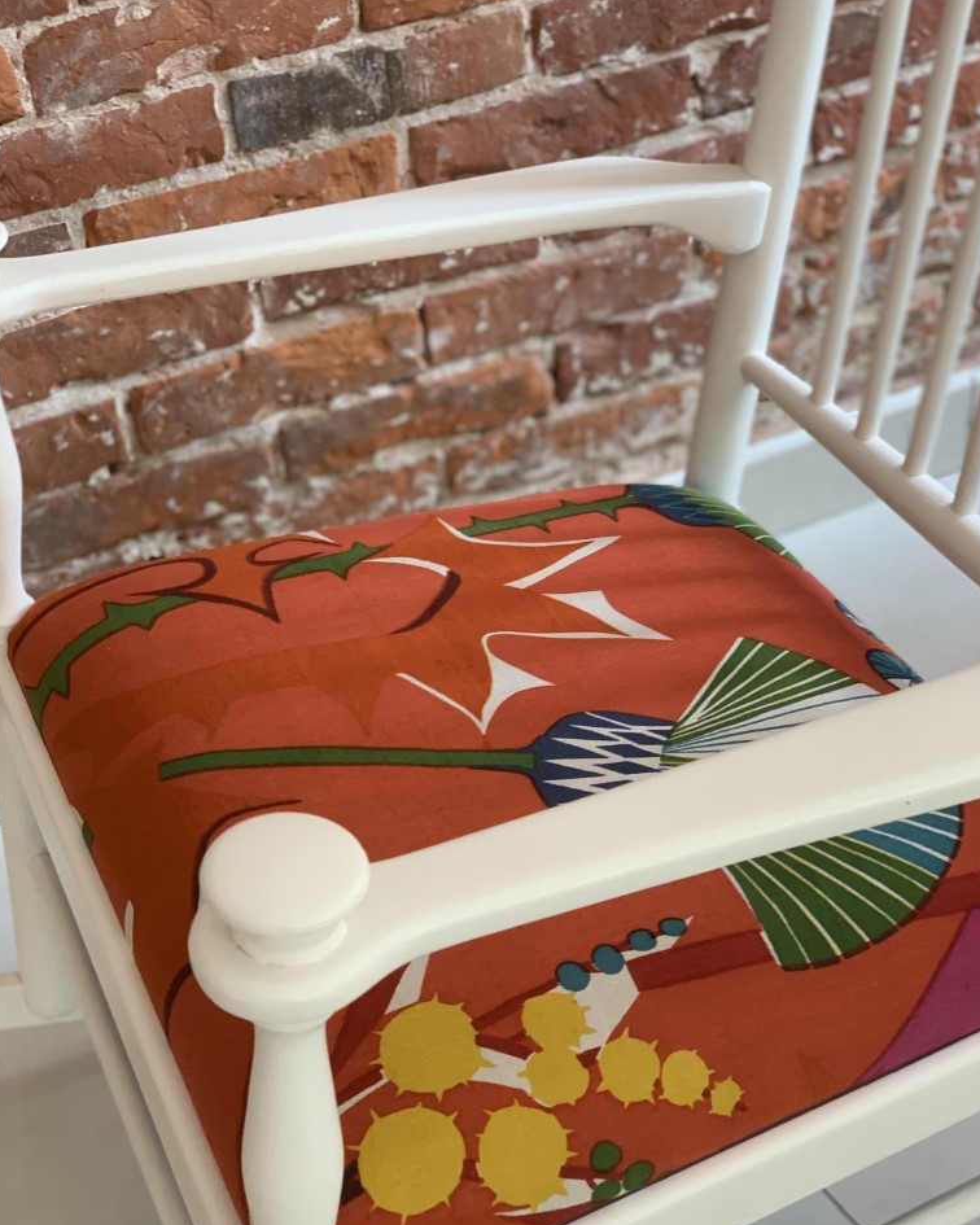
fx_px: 1994
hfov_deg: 27.6
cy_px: 639
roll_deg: +5.4
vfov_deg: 34.1
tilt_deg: -39.9
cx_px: 494
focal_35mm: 55
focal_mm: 6
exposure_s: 1/89
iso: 125
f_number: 2.4
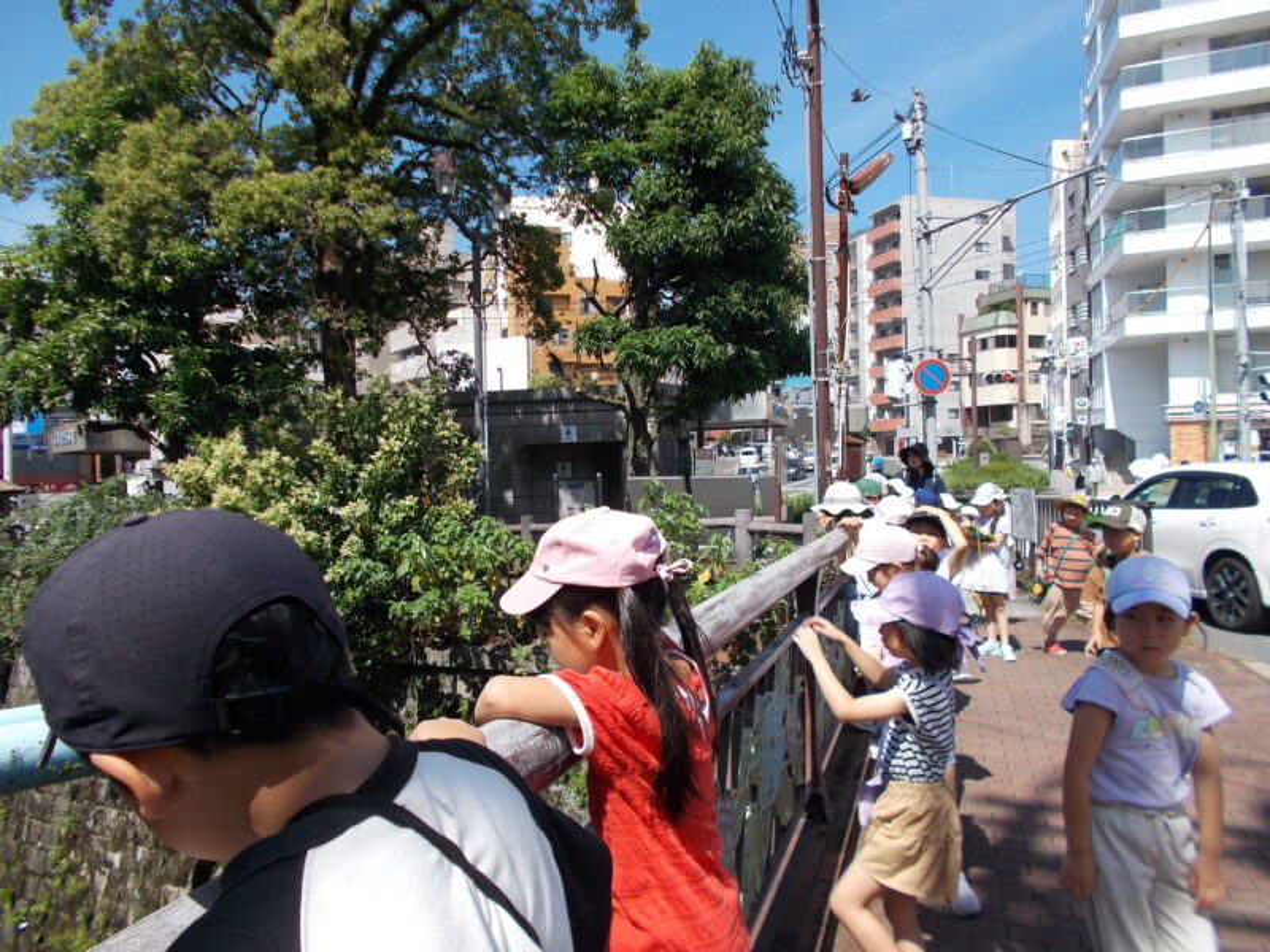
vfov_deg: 53.1
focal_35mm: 26
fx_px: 954
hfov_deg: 67.3
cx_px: 635
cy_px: 476
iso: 80
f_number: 8
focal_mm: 4.6
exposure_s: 1/125
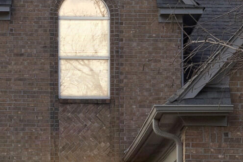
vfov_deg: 7.8
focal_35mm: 175
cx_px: 142
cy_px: 43
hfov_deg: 11.7
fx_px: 1181
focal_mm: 30
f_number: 9
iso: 1000
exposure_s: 1/500
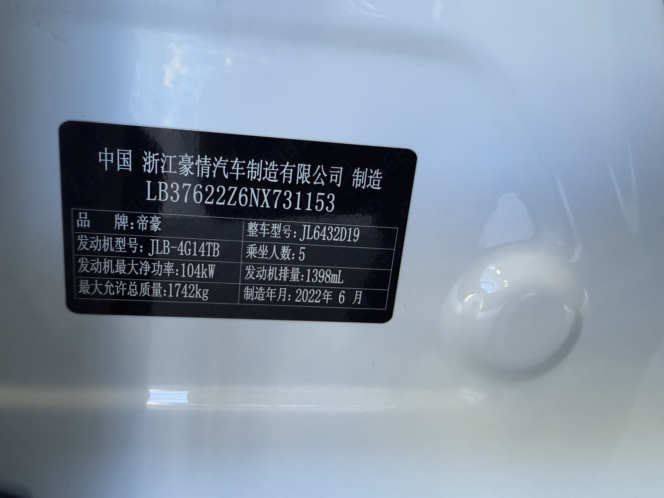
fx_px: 460
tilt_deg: -16.5
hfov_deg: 71.6
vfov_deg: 56.8
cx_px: 332
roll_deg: -5.1
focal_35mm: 24
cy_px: 249
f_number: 2.2
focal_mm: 2.22
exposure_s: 1/98
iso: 320
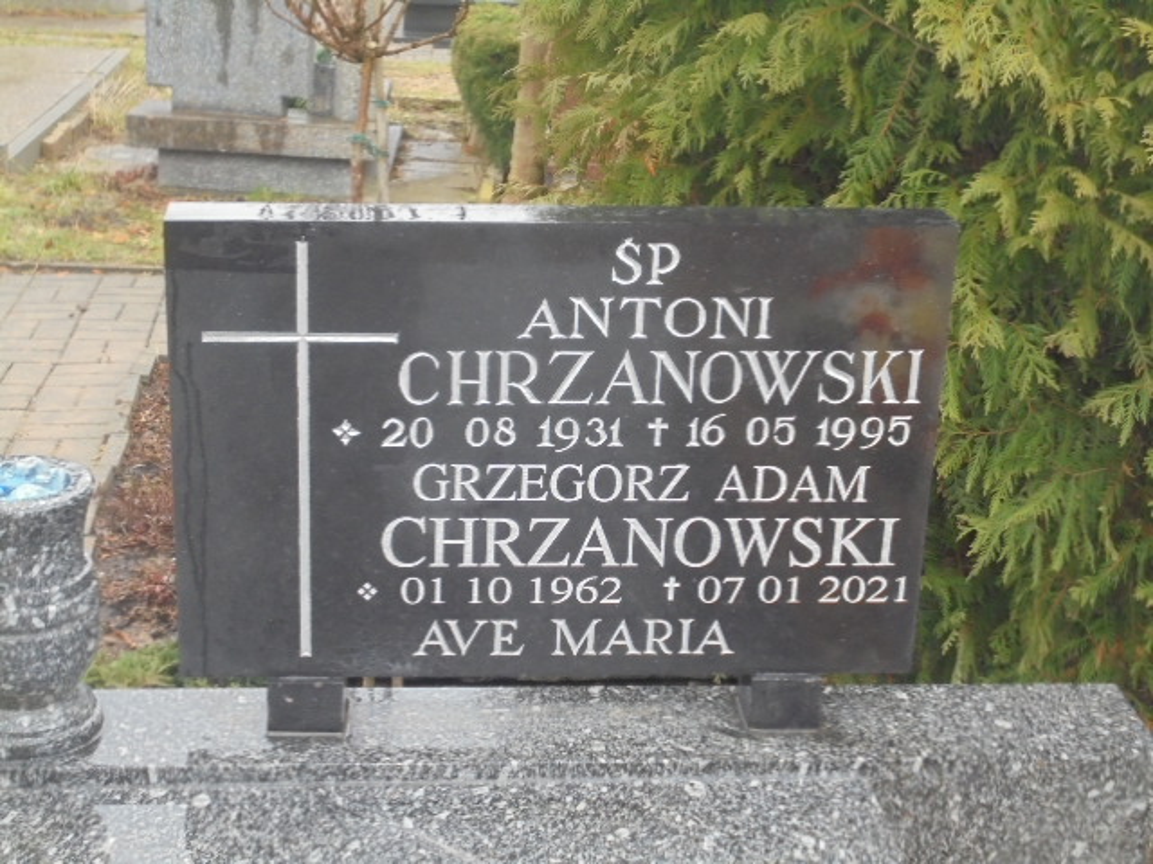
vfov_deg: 26.1
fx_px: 1865
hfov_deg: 34.3
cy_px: 432
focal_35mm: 56
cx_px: 576
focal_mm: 10.1
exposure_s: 1/30
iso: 320
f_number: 5.2
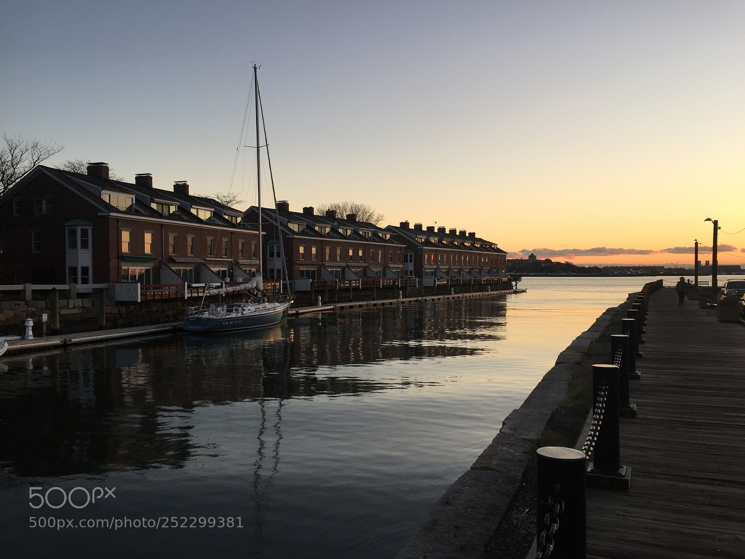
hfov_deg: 61.7
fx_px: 624
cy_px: 280
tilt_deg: -1.3
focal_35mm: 29
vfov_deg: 48.2
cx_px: 372
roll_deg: +0.9
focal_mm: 4.15
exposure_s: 1/293
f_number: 2.2
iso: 32
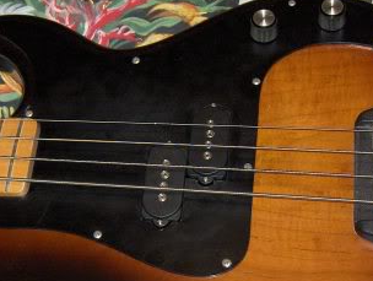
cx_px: 179
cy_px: 206
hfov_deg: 23.5
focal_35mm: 83
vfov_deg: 17.7
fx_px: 896
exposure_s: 1/60
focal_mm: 8
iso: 100
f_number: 2.8
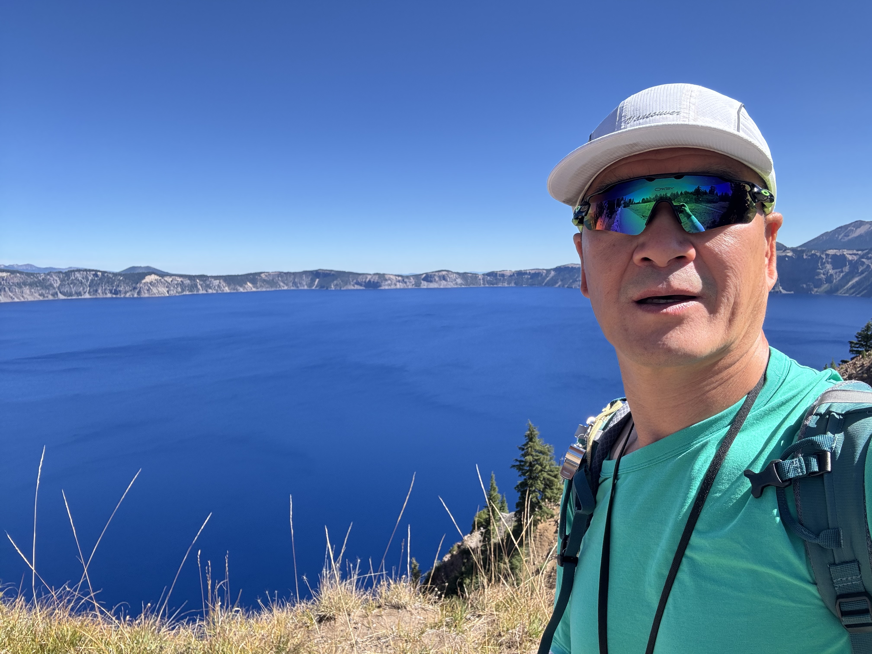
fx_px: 579
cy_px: 327
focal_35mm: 23
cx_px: 436
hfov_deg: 73.9
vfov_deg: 58.9
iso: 25
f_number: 1.9
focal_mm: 2.69
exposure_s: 1/636
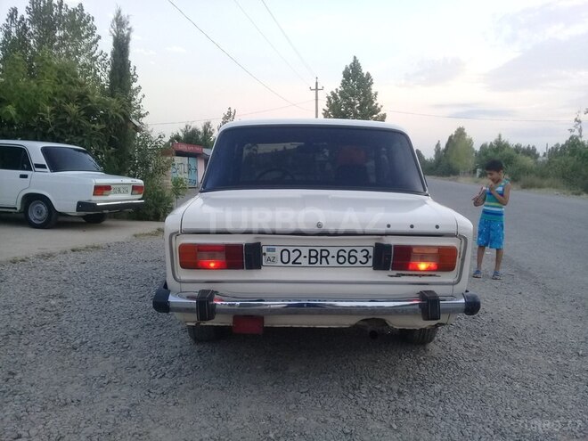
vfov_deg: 45.4
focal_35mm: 31
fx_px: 527
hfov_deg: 58.4
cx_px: 294
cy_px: 220
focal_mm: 3.3
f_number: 2.2
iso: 50
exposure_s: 1/50
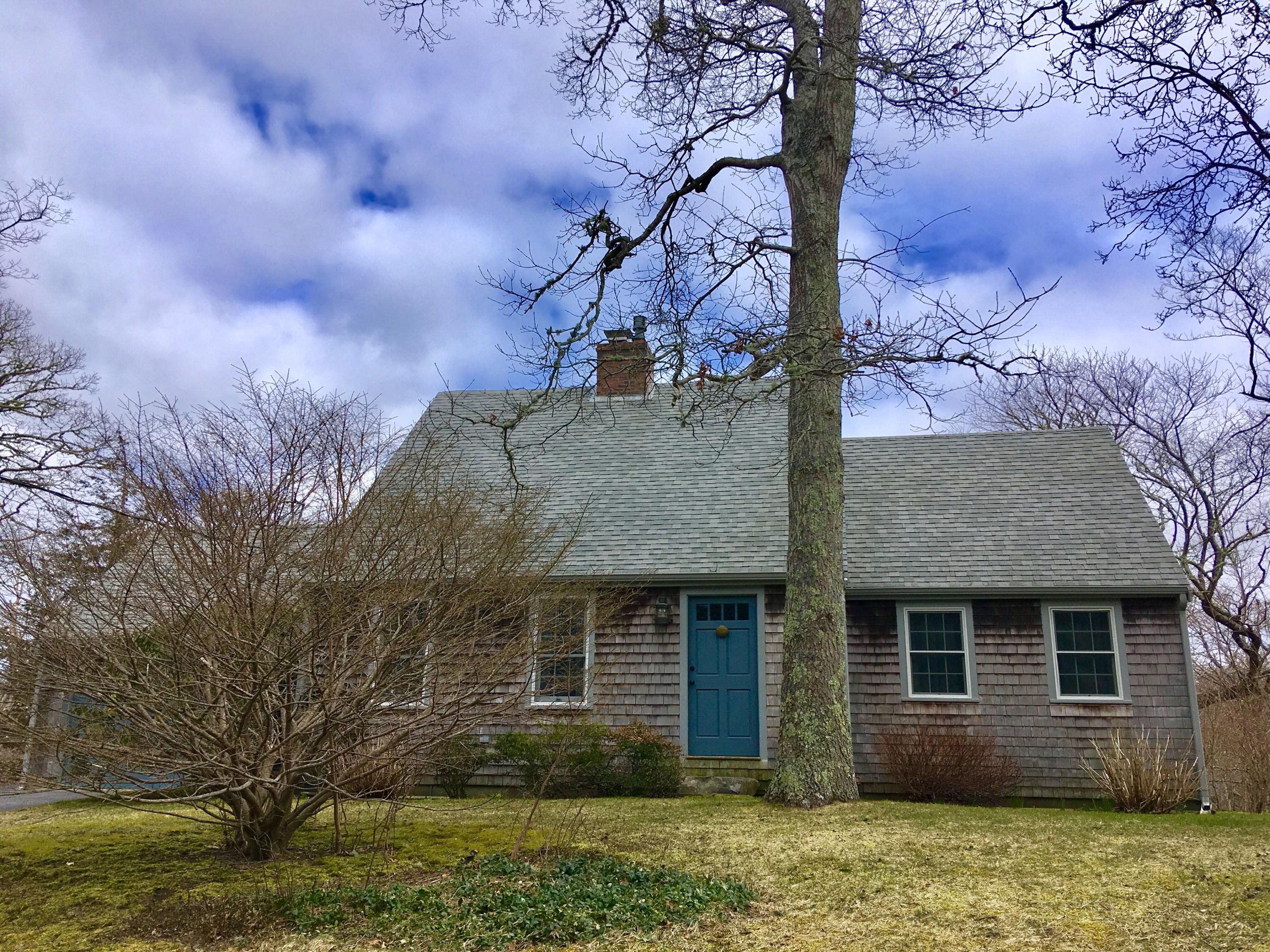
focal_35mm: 29
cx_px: 635
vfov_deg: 48.2
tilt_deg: +17.3
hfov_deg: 61.7
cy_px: 476
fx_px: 1064
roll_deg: -0.8
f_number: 2.2
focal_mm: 4.15
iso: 25
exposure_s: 1/1637
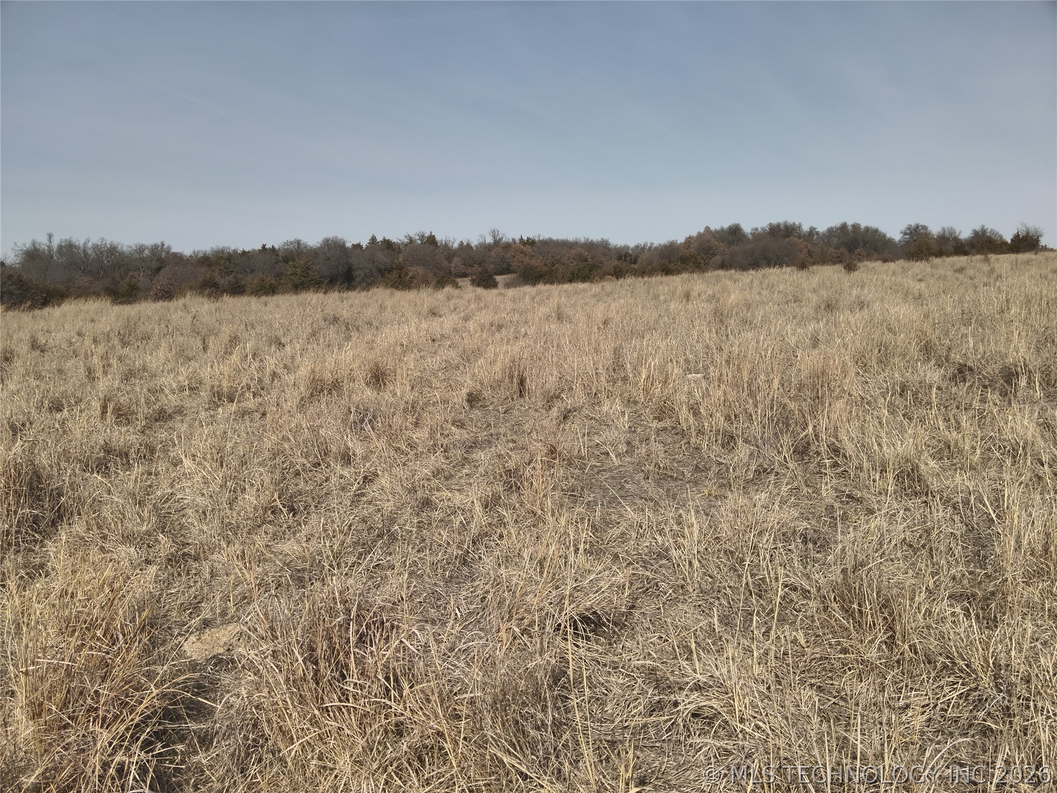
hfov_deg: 71.6
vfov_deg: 56.8
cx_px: 528
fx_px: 733
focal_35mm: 24
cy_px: 396
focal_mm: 4.4
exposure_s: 1/1600
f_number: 2.8
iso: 100
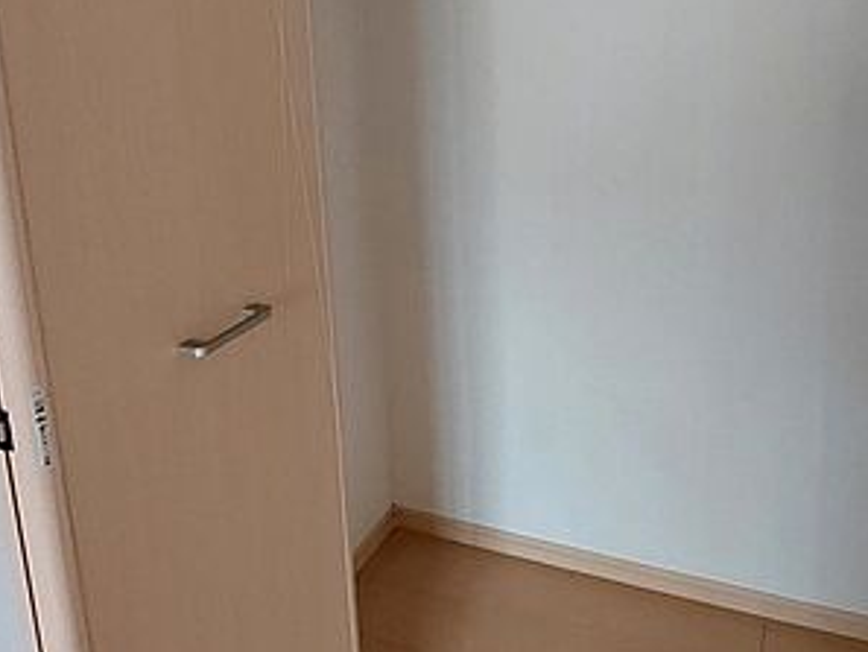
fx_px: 702
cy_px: 126
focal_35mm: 28
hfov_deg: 61.5
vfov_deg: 47.0
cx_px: 593
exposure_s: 1/60
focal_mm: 1.74
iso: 160
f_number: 2.2
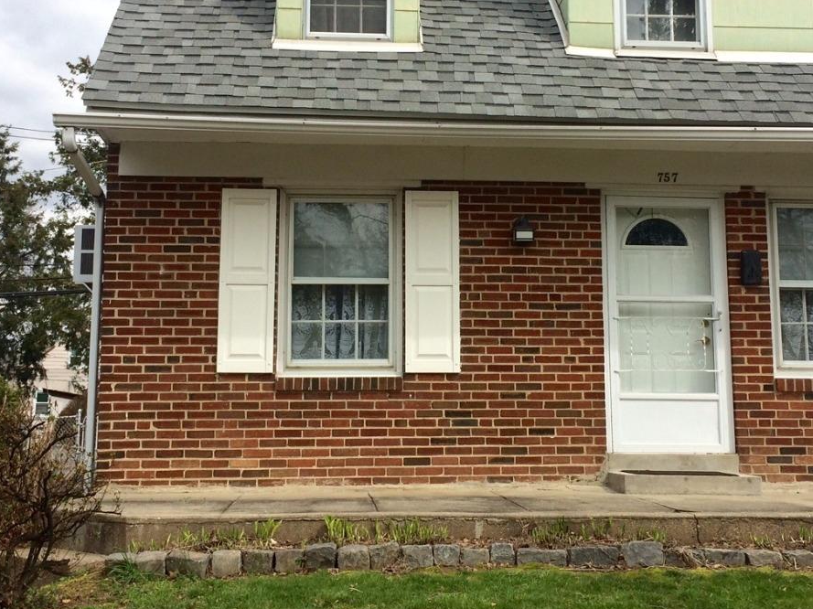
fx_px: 1103
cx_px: 419
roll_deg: +1.0
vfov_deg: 30.8
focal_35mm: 47
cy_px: 259
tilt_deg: +9.2
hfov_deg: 40.4
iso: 32
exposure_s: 1/2283
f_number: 2.2
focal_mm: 4.15
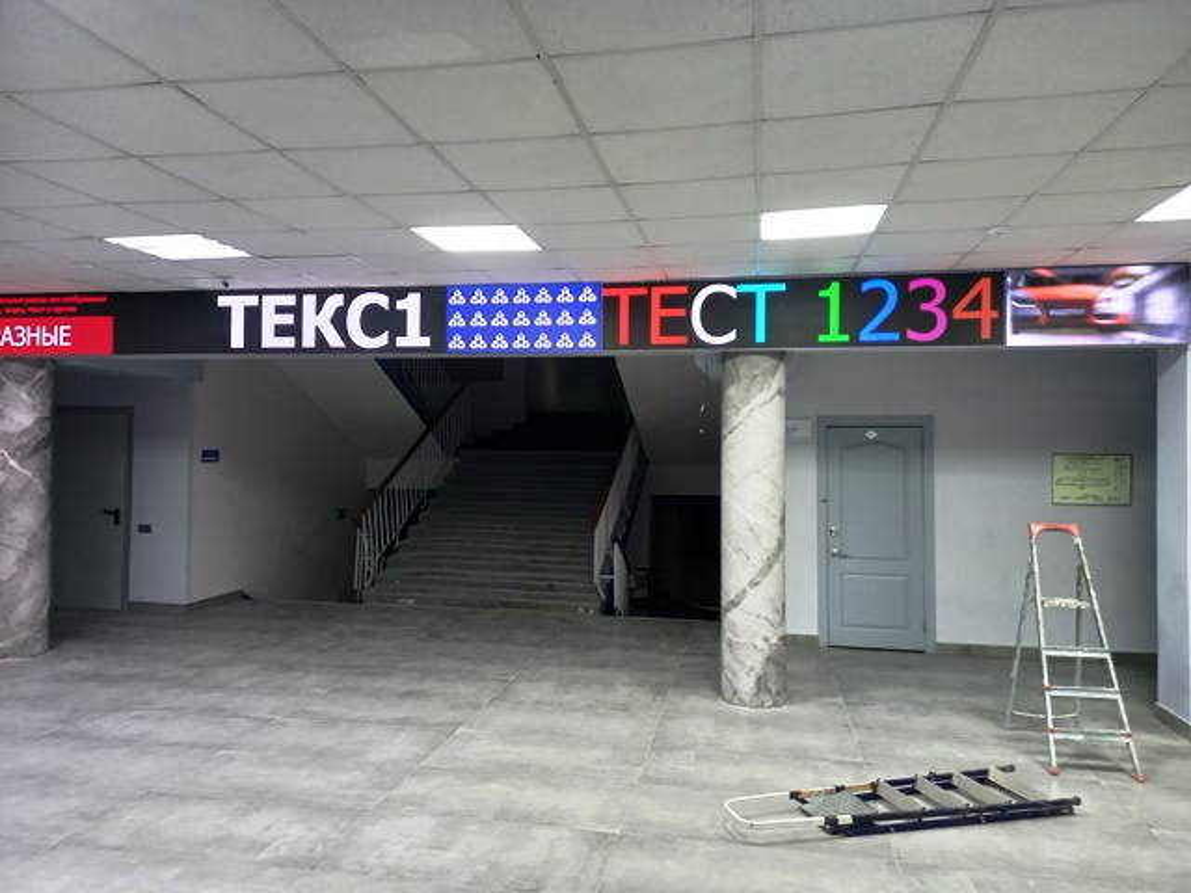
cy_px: 446
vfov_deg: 54.9
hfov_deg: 69.4
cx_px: 596
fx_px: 860
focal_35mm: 25
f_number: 2
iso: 160
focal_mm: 4.6
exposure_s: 1/40
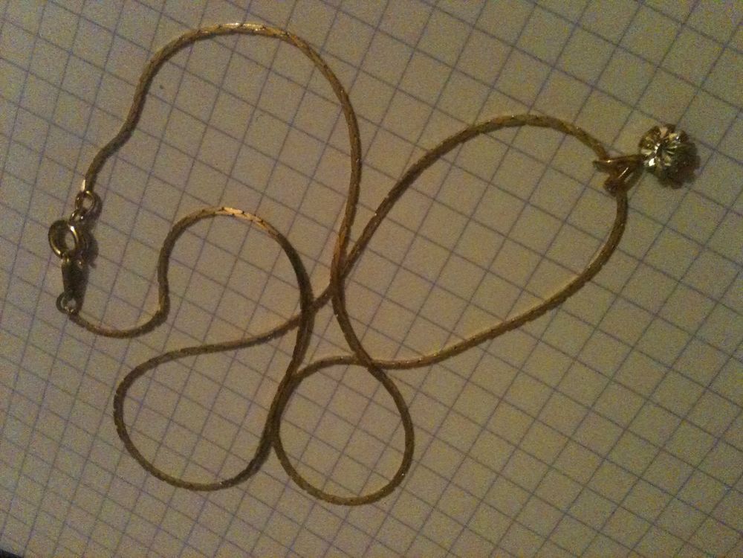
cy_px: 279
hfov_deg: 52.6
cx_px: 372
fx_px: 751
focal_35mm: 35
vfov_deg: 40.7
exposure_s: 1/10
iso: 800
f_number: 2.8
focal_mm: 3.85
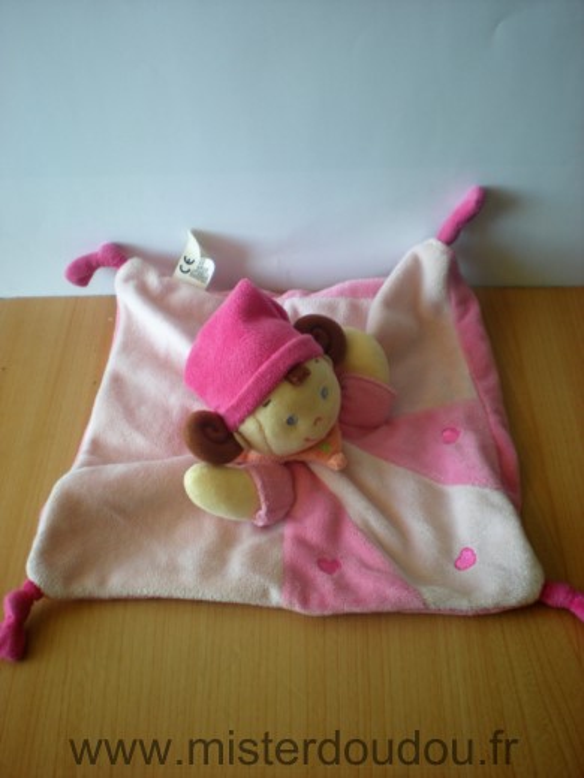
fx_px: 855
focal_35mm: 38
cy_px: 389
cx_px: 292
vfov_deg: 49.0
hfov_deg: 37.7
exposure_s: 1/25.4
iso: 64
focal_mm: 6.3
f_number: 3.1
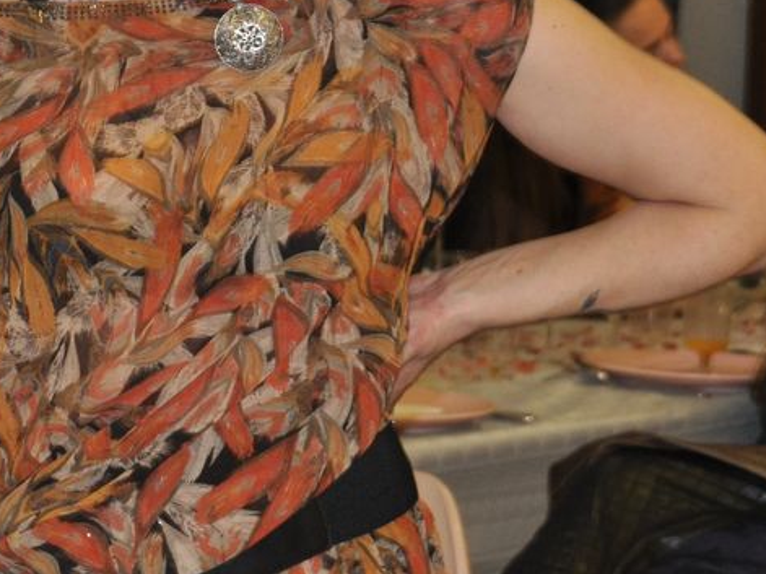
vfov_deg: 6.3
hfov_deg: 8.3
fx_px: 5199
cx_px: -207
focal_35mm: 235
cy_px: 122
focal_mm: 60
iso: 800
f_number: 5
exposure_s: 1/60
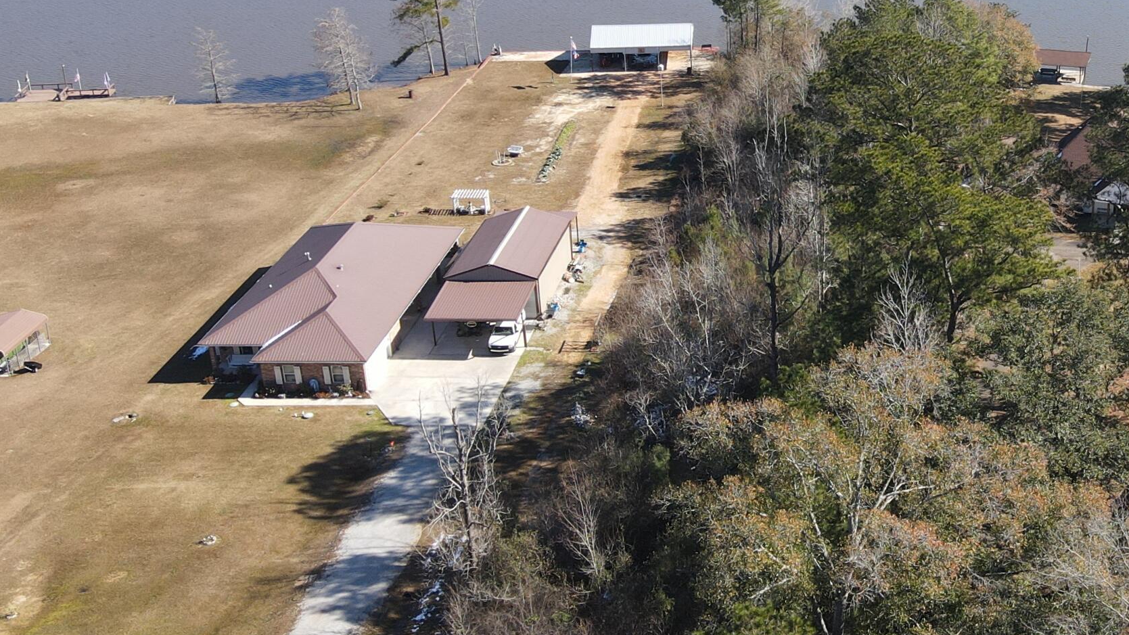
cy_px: 174
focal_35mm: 47
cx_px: 981
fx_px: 1407
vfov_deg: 25.2
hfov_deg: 40.9
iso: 100
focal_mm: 4.5
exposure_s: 1/320
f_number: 2.8
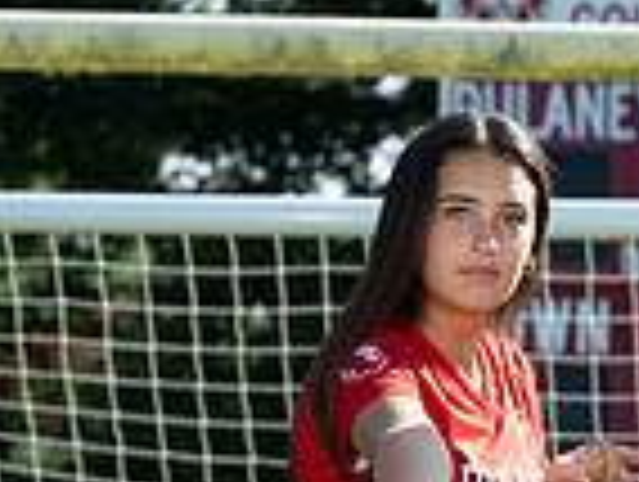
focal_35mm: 385
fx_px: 7119
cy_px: 693
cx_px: 1373
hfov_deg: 5.0
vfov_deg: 3.9
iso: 100
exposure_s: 1/320
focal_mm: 70
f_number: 4.5
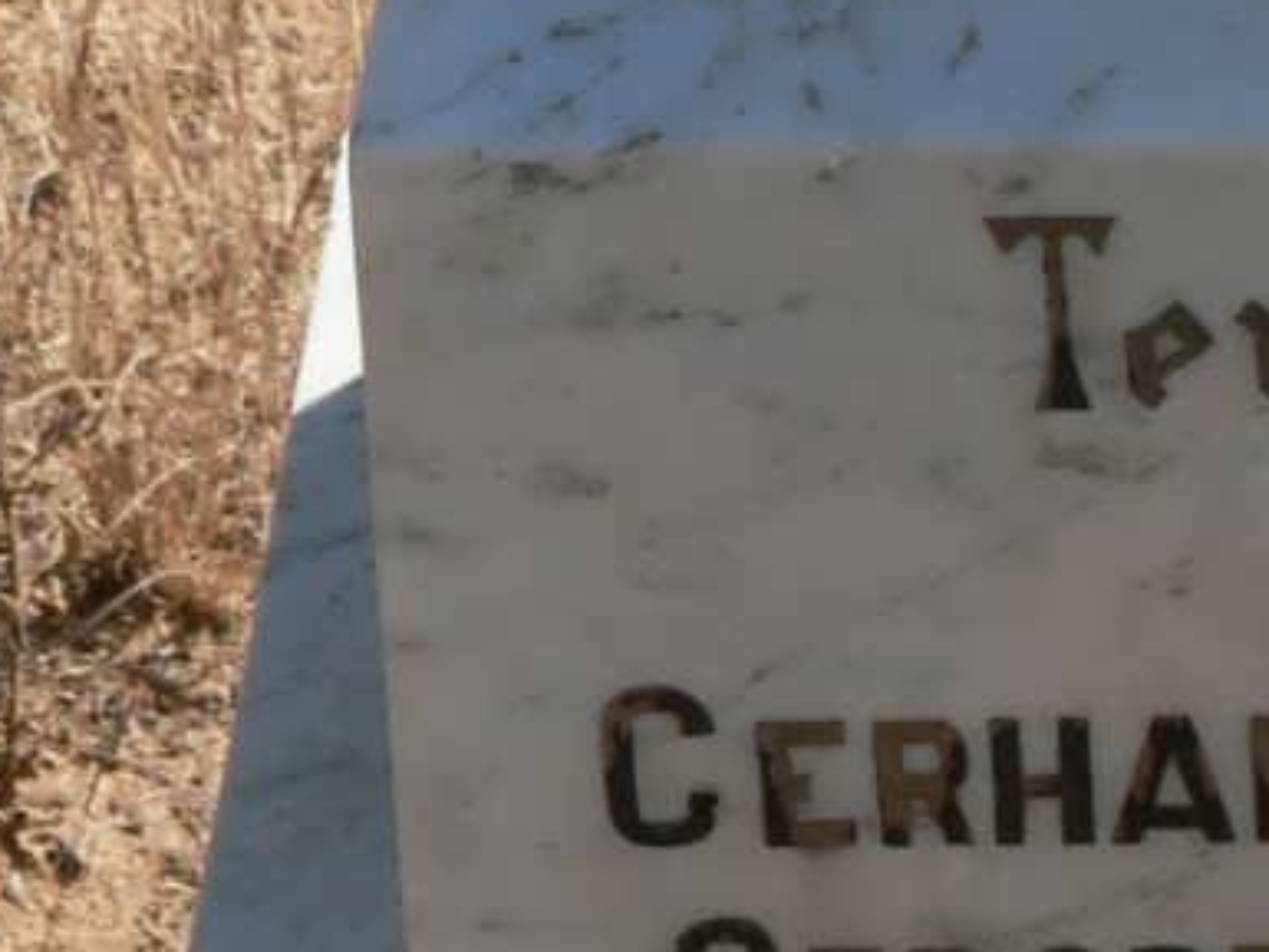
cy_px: 807
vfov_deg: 3.8
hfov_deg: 5.0
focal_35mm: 396
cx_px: 1826
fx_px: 14522
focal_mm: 21.2
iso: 100
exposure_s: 1/400
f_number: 5
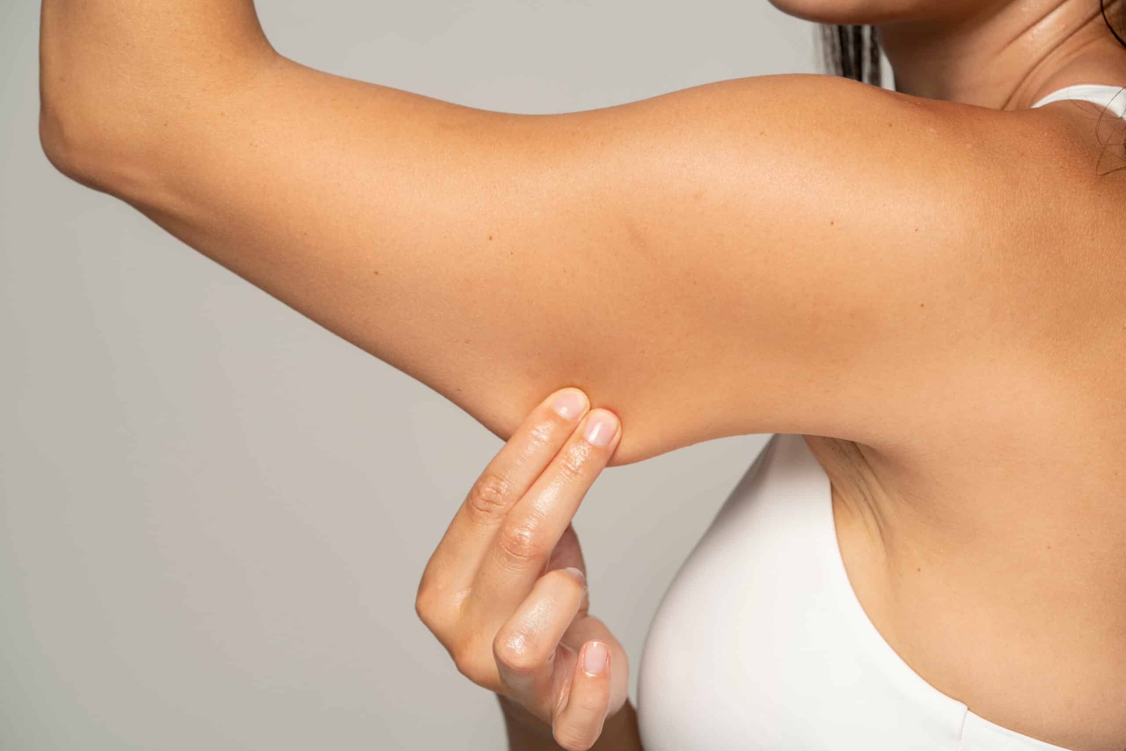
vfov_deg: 15.2
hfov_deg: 22.6
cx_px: 563
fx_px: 2815
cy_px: 376
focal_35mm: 90
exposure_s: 1/160
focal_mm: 90
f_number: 6.3
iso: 125
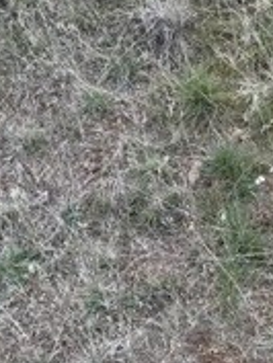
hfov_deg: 21.8
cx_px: 275
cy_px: 431
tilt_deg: -66.0
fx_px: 683
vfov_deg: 26.6
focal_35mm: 65
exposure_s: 1/750
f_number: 1.78
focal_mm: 6.76
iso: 80
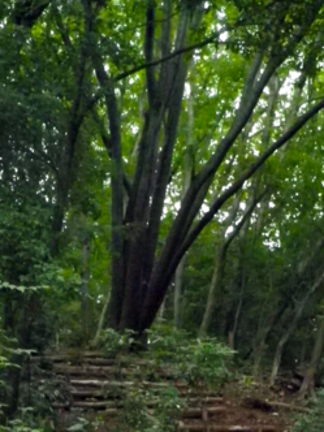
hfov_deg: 18.0
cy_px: 441
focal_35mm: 82
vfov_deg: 22.8
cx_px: 139
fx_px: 1023
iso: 800
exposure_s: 1/50
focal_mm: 6.1
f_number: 3.8
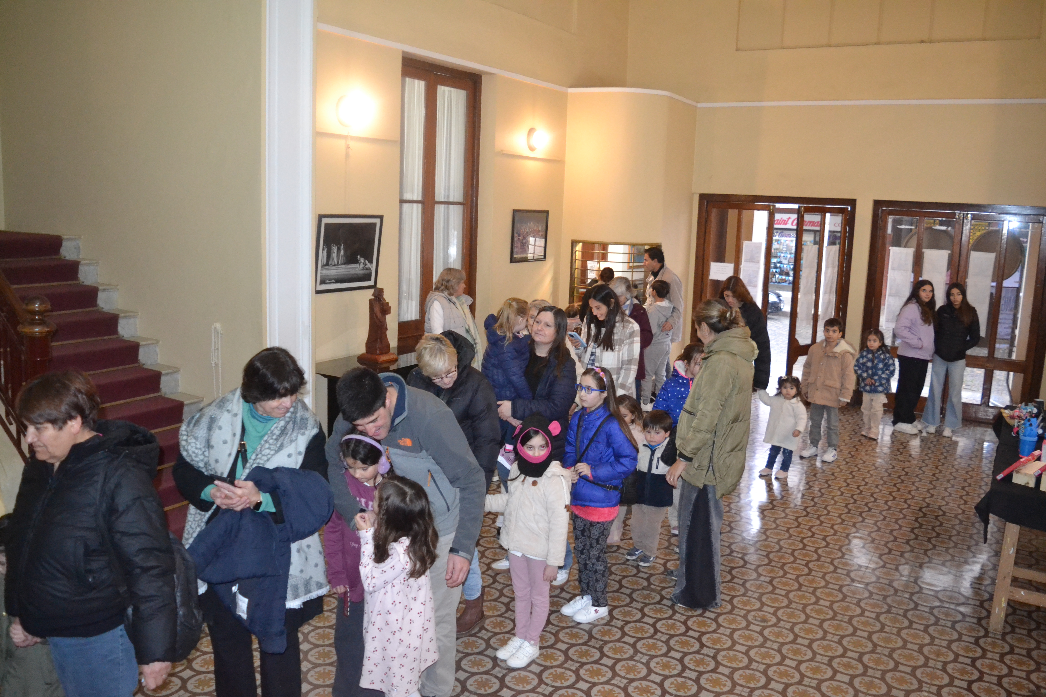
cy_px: 348
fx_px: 784
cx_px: 523
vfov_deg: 47.9
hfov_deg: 67.4
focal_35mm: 27
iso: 3200
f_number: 3.5
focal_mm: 18
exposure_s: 1/60
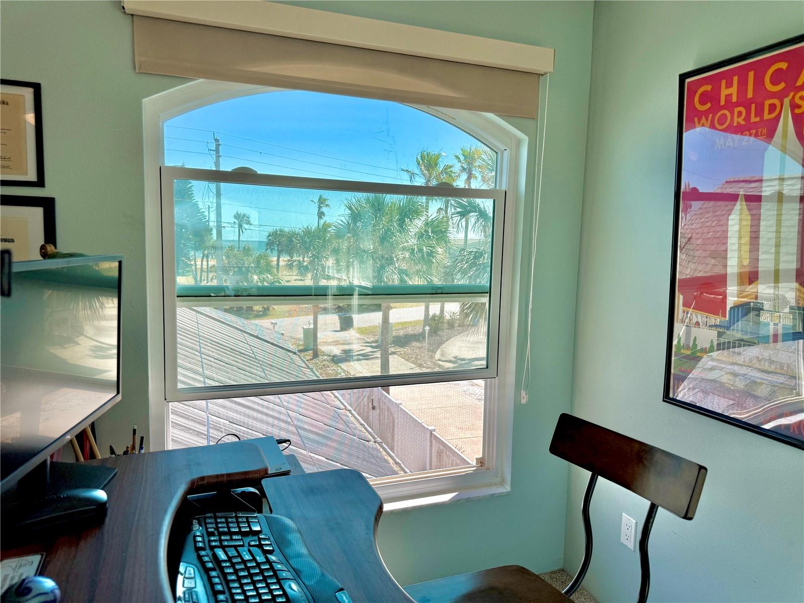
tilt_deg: -5.0
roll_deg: -1.8
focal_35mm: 24
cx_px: 402
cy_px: 302
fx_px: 557
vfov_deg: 56.8
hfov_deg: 71.6
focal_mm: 6.76
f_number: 1.78
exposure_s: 1/1292
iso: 80
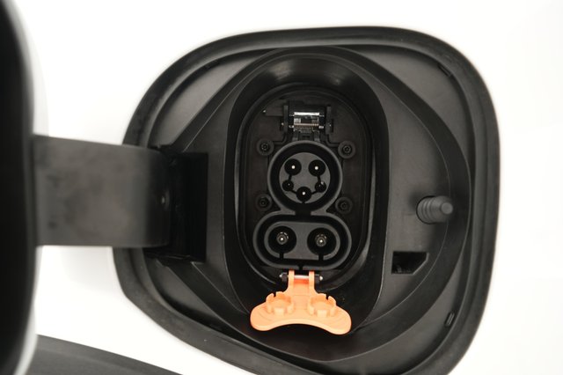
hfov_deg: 71.5
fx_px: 391
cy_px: 188
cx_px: 282
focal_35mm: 25
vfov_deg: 51.2
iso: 1250
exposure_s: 1/13
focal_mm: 25
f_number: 4
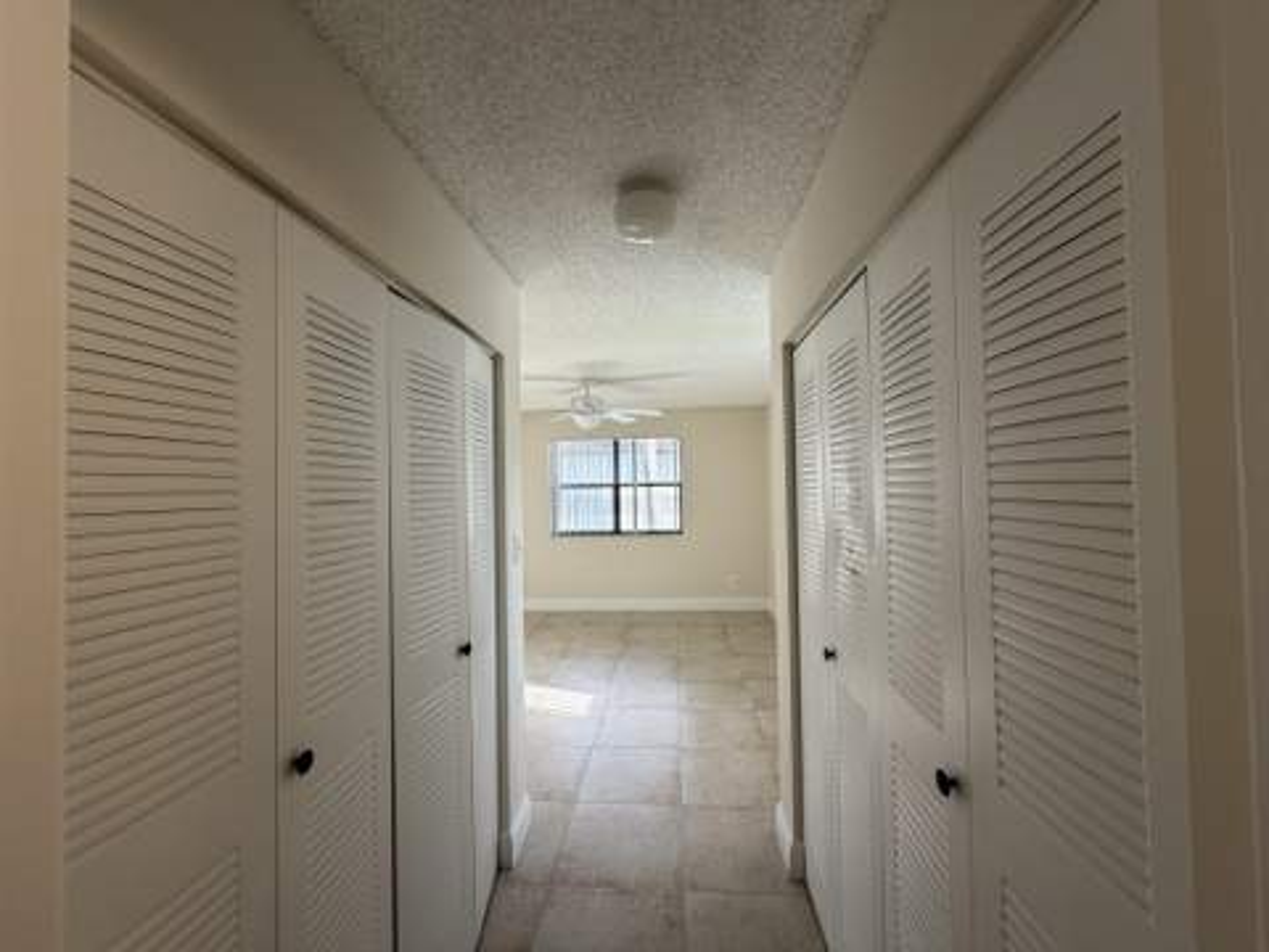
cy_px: 476
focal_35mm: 14
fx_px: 513
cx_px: 634
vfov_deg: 85.7
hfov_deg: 102.1
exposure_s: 1/121
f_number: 2.2
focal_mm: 2.22
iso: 80
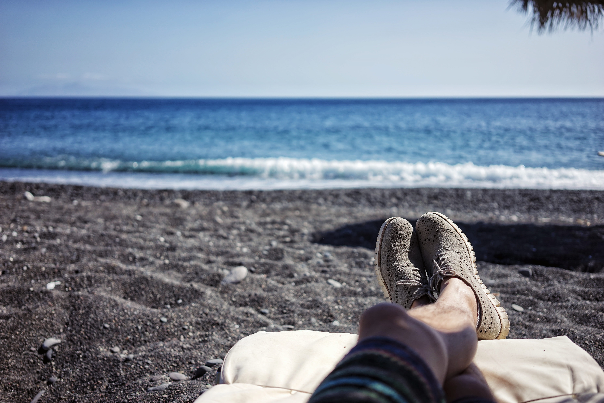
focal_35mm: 35
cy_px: 202
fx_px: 587
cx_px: 302
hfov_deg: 54.4
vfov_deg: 37.8
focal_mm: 35
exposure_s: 1/1600
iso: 50
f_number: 2.8
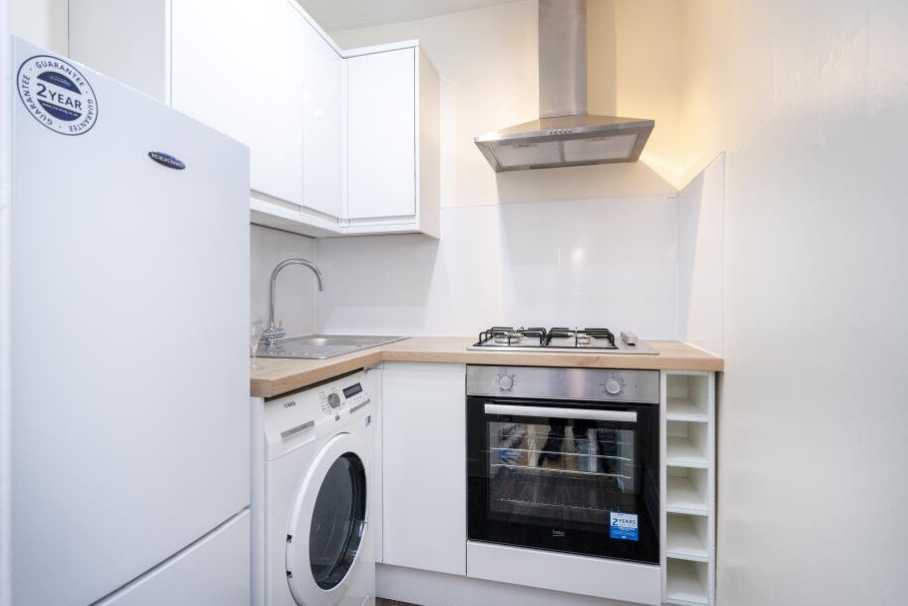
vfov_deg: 67.3
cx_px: 421
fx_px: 454
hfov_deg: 89.8
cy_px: 282
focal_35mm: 18
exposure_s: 1/50
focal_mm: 16
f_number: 5.6
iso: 400
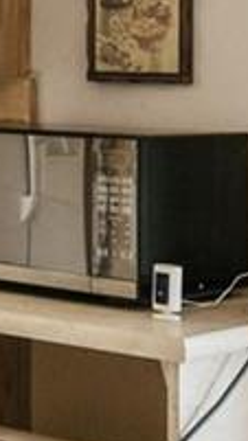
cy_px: 42
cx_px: -351
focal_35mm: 125
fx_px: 1462
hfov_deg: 8.8
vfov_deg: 16.9
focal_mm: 10
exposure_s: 1/15
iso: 100
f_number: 7.1
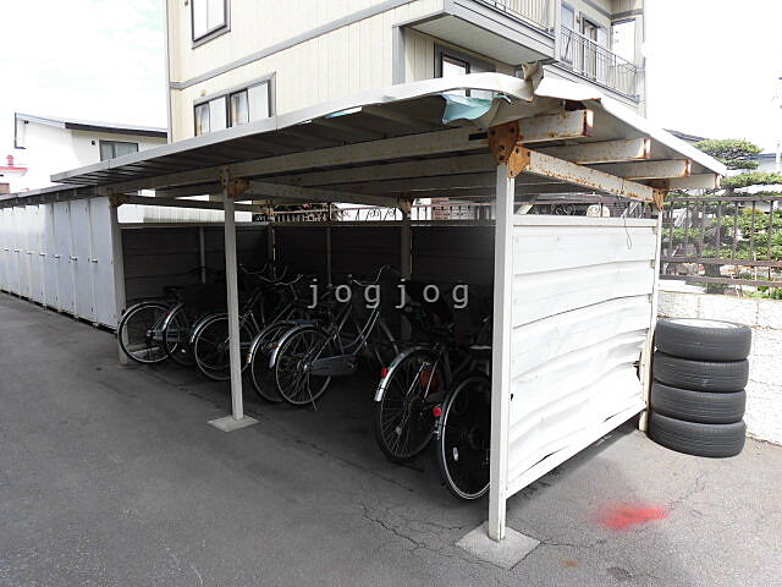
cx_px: 391
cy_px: 294
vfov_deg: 56.8
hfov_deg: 71.6
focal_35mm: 24
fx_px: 542
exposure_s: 1/400
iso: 100
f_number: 3.1
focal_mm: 4.3
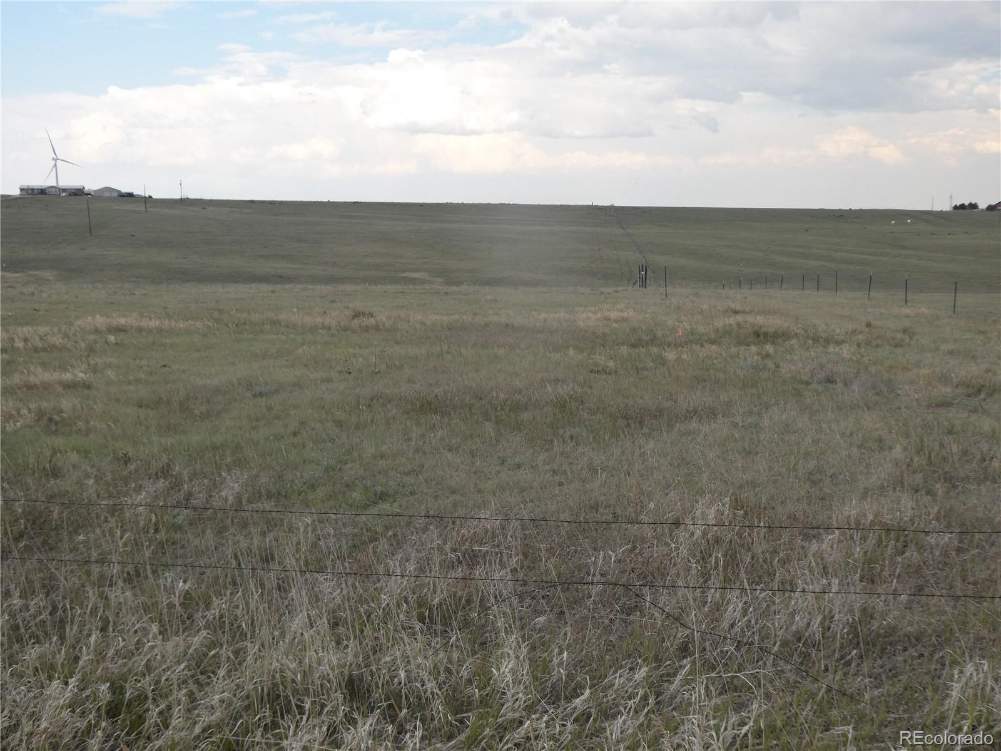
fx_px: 1012
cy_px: 376
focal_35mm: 35
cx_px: 500
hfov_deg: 52.6
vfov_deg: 40.7
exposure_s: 1/250
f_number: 3.7
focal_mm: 6.3
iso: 80
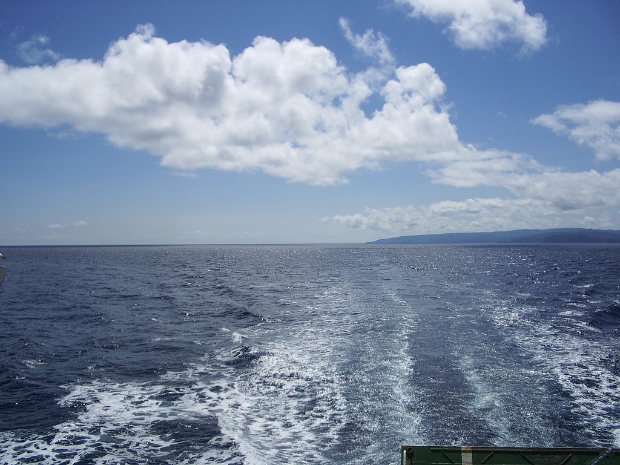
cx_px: 310
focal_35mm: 35
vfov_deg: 40.7
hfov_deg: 52.6
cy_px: 232
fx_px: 627
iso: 50
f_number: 4.3
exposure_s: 1/1500
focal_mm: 5.8
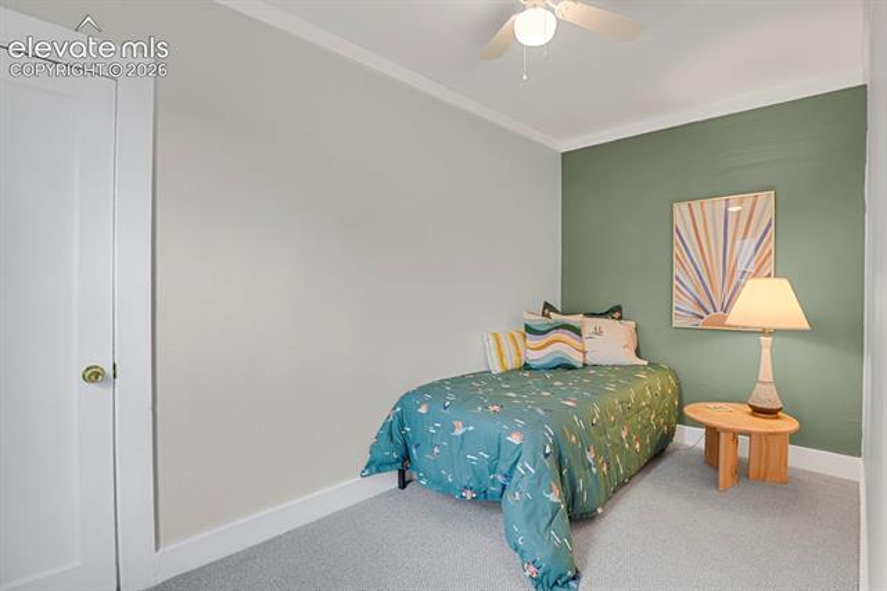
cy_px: 296
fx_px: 419
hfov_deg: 93.3
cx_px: 444
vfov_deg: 70.4
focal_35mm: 17
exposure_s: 2.5
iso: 250
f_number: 8
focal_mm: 17
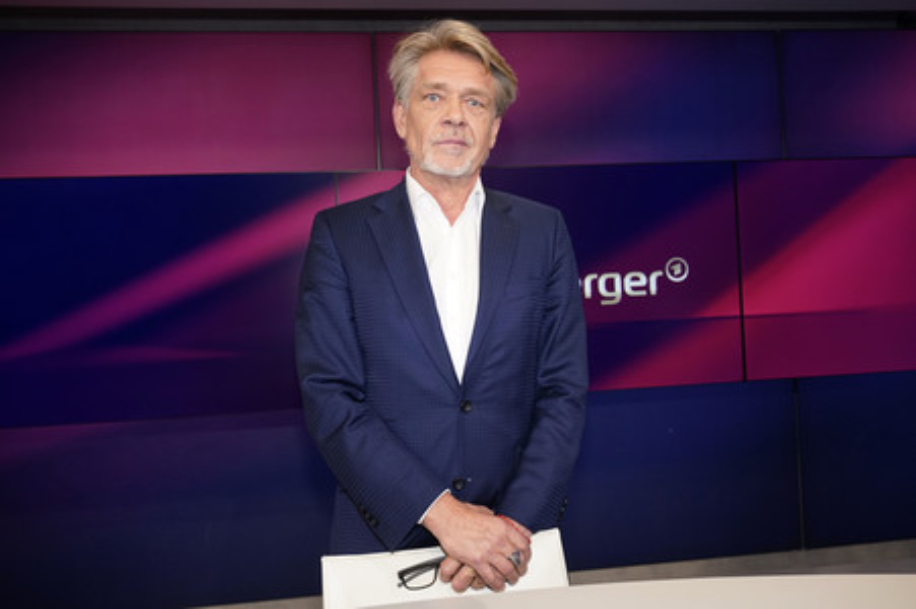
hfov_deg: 60.3
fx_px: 788
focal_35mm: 31
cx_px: 458
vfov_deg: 42.3
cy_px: 304
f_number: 5.6
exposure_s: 1/125
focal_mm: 31
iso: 2000
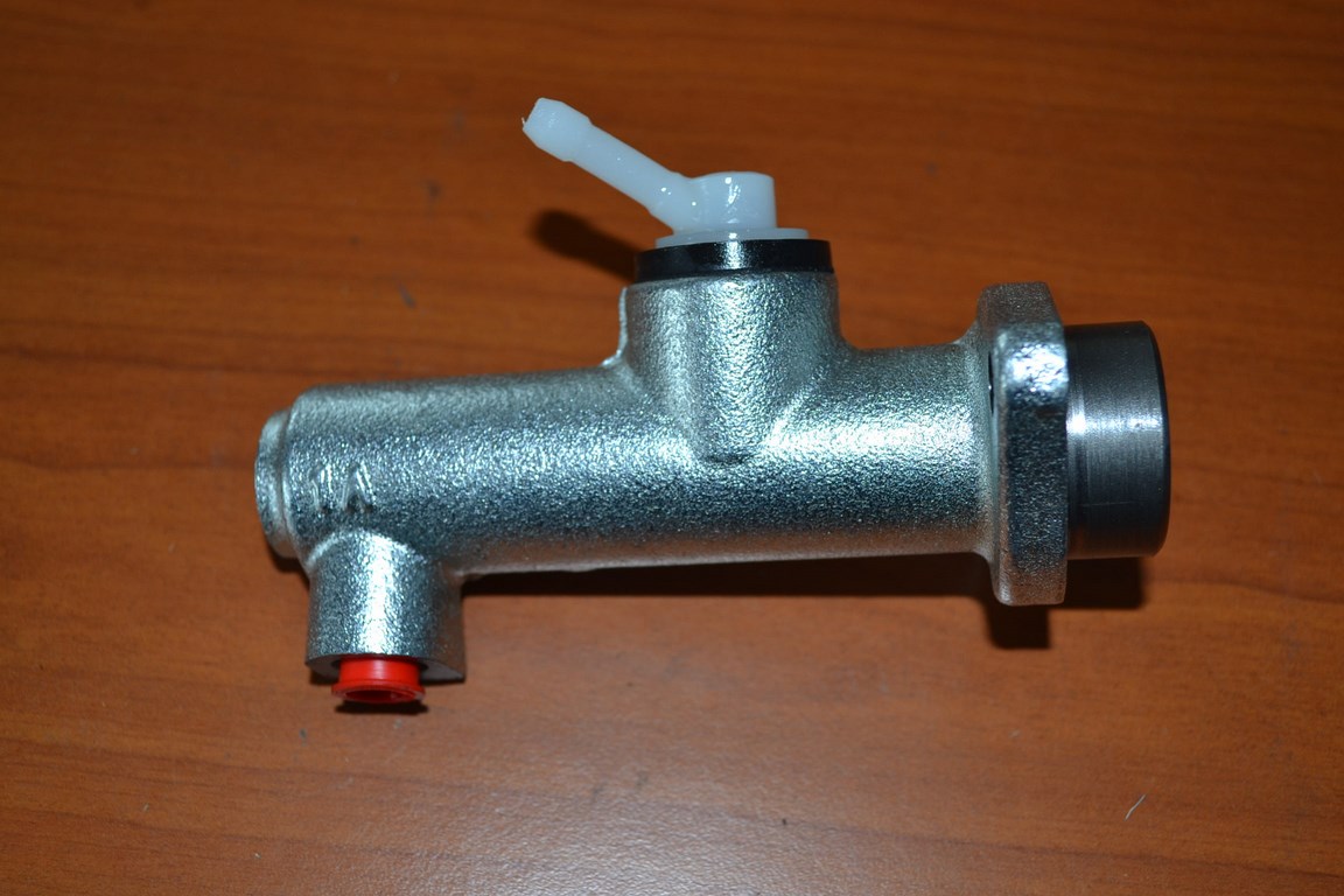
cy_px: 448
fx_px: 1624
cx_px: 672
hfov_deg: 45.0
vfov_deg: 30.8
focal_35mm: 44
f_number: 4.5
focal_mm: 29
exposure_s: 1/60
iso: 220
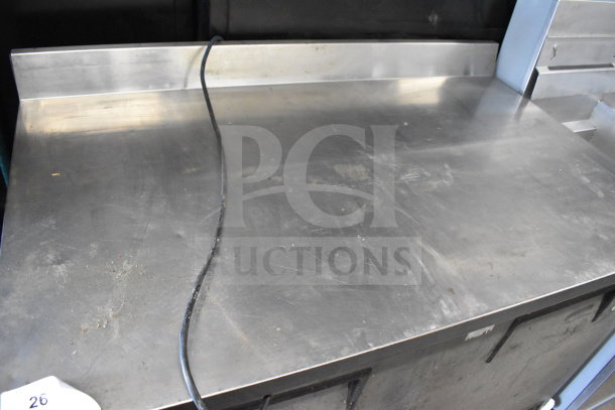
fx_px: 461
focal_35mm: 27
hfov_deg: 67.4
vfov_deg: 48.0
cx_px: 308
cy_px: 205
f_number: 5.6
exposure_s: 1/125
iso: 6400
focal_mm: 18
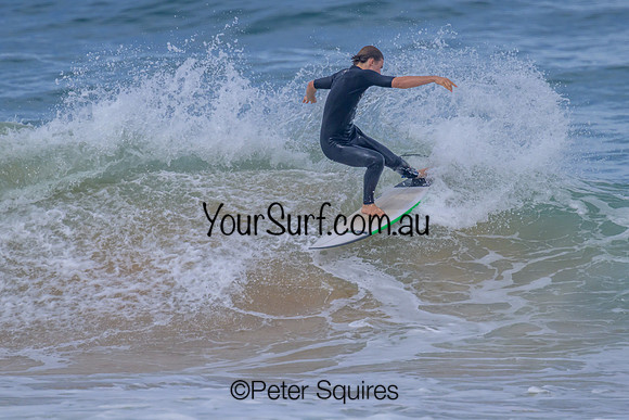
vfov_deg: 1.3
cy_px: 189
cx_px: 336
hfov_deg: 1.9
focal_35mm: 1077
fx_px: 18815
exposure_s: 1/2000
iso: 720
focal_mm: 800
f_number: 11
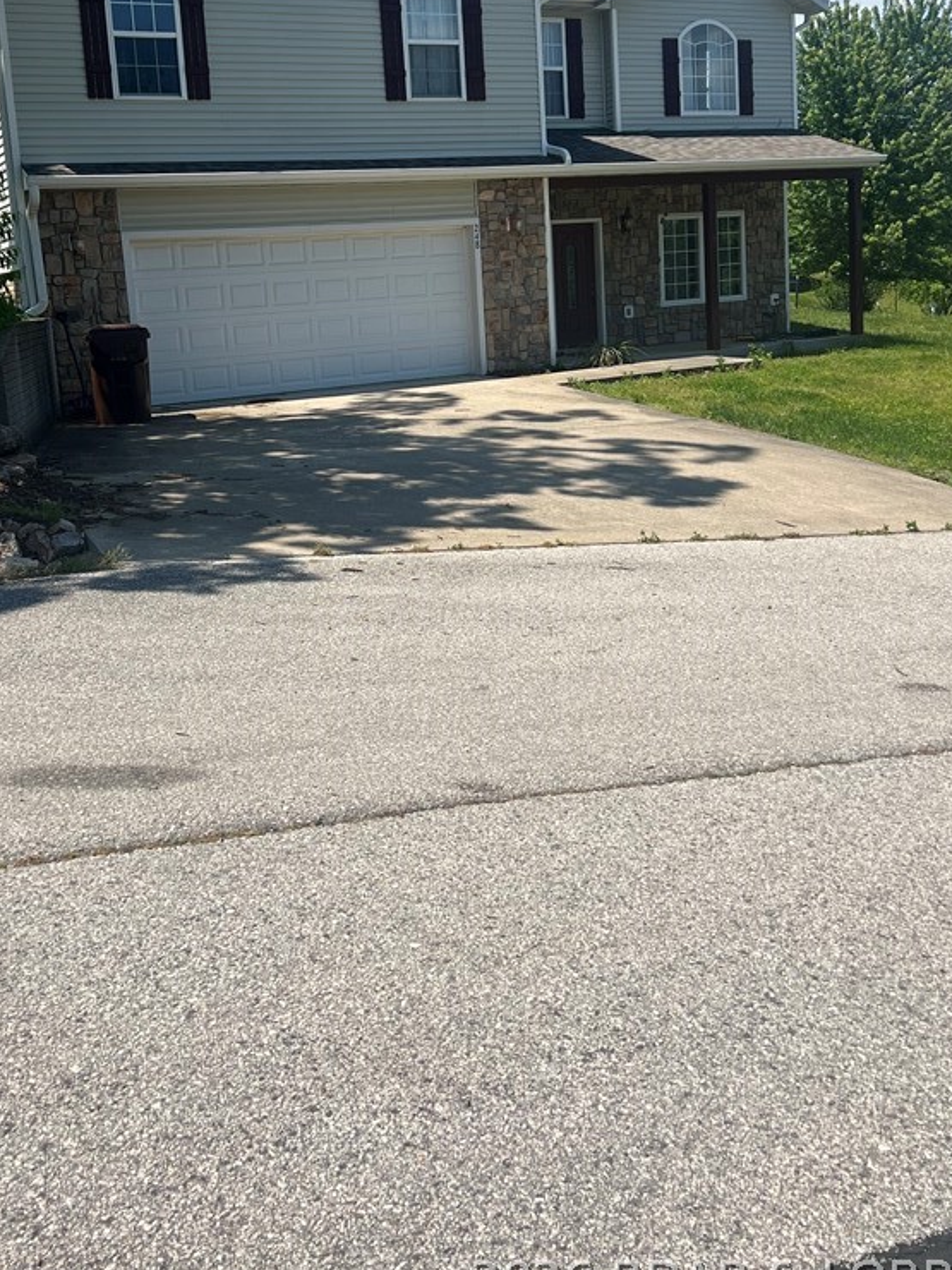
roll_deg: +4.6
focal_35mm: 36
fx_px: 1320
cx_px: 425
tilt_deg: -7.5
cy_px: 439
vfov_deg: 50.6
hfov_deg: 39.6
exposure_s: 1/4831
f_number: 1.5
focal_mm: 5.7
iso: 50
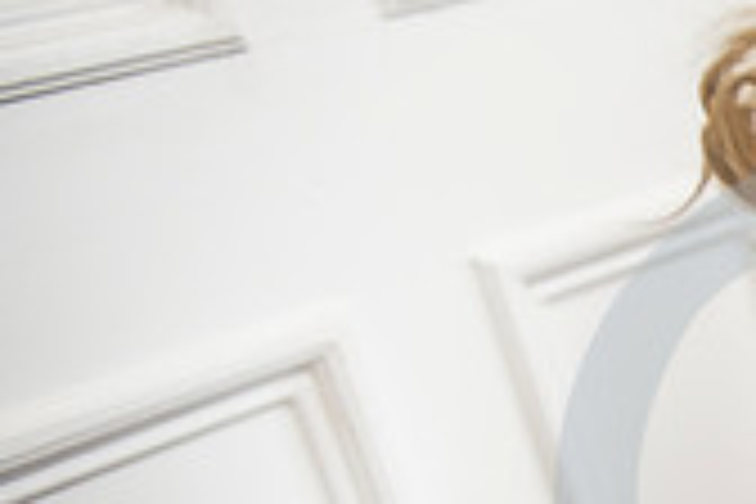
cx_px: 1269
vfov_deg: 16.0
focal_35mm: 83
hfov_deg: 19.7
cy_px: 547
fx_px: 1743
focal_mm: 24
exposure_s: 1/125
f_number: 2.8
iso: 125
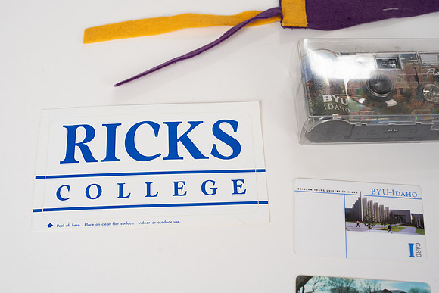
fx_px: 610
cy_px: 146
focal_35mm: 50
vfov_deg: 27.0
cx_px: 220
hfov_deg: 39.6
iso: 200
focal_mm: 50
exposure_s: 1/125
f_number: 6.3
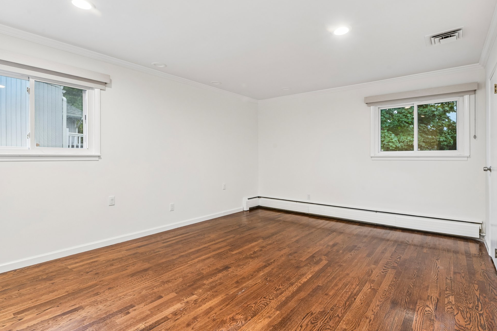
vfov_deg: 67.4
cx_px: 257
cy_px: 166
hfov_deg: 90.0
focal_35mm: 18
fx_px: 248
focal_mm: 17
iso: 250
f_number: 9
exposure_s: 1/1.67
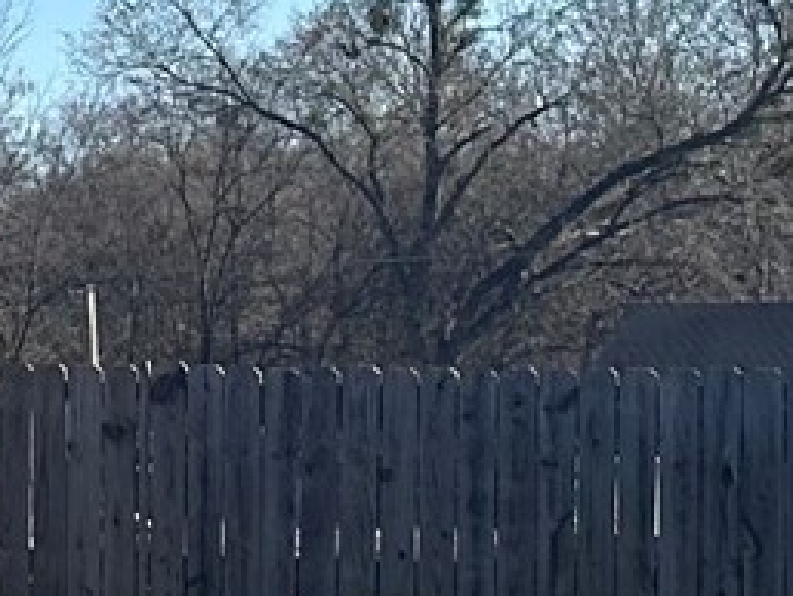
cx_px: -1814
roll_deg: +0.0
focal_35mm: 179
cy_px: 290
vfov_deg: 8.3
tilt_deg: +3.0
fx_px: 4103
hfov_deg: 8.6
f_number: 1.78
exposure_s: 1/4184
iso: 80
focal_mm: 6.86
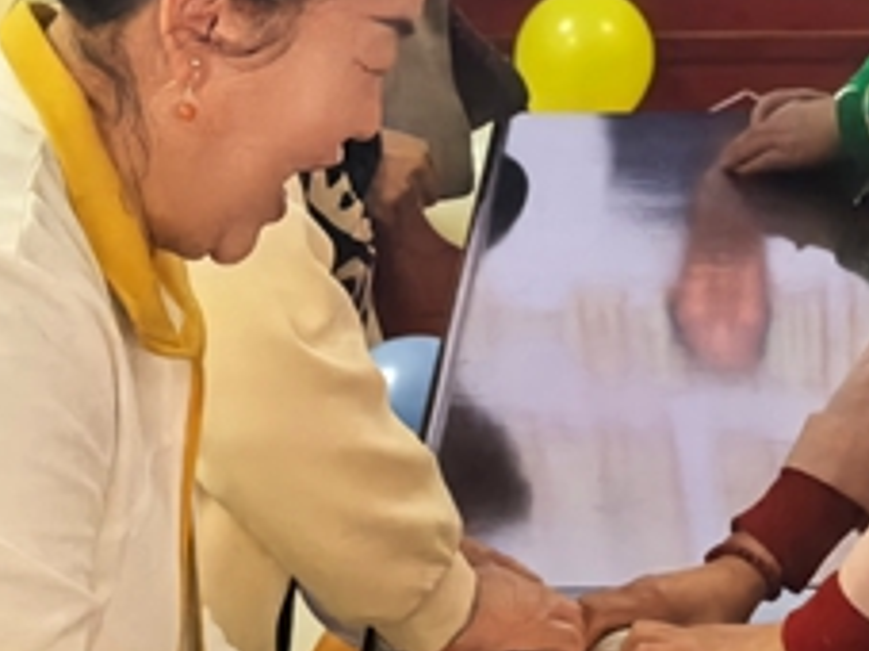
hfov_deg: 11.7
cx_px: 712
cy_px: -57
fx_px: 4240
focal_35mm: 169
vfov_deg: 8.7
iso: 500
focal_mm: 6.98
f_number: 2
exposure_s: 1/352
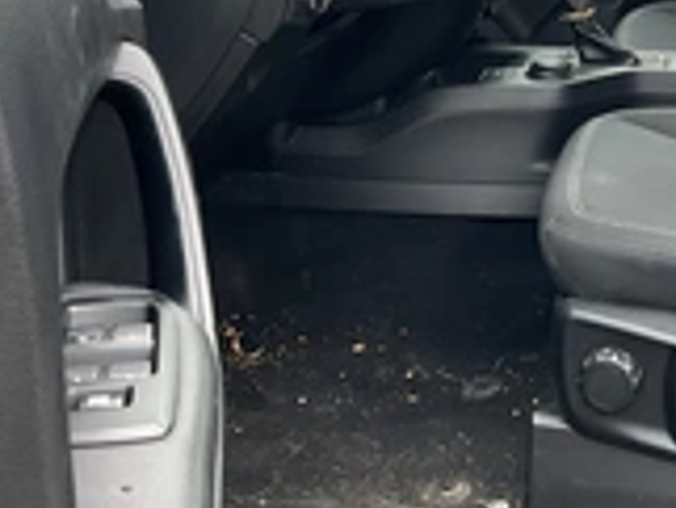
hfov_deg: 25.6
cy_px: -17
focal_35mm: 72
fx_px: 1407
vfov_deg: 19.8
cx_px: 684
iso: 32
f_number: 1.8
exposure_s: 1/122
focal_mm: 3
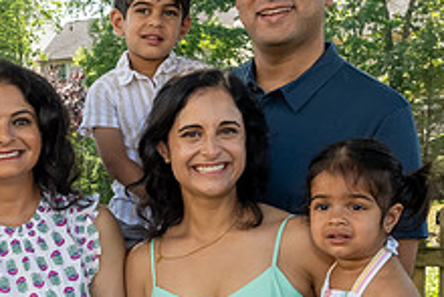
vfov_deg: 15.7
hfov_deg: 22.4
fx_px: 1061
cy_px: 268
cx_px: -32
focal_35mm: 86
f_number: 9
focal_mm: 20
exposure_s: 1/250
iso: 640
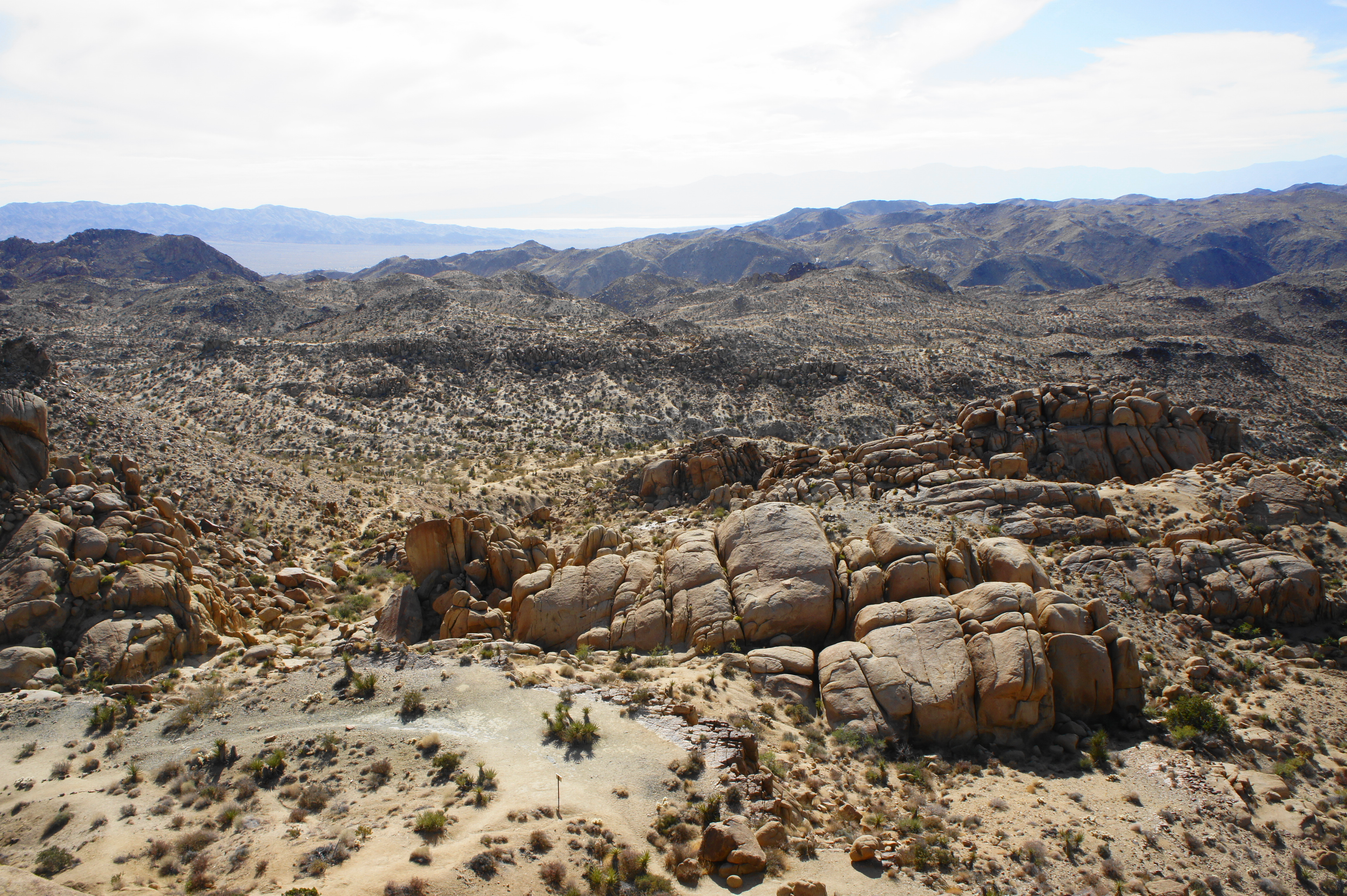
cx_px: 674
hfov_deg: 64.6
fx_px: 1066
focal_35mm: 28
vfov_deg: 45.6
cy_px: 448
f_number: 11
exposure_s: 1/250
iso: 320
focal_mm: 19
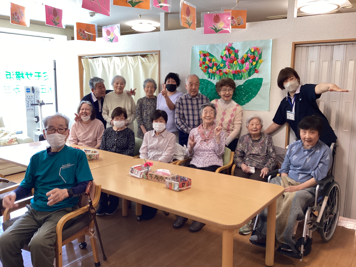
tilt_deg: -9.8
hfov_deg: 58.4
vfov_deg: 45.4
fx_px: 319
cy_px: 134
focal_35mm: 31
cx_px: 178
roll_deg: -0.4
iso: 64
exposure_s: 1/50
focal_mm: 3.3
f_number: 2.4
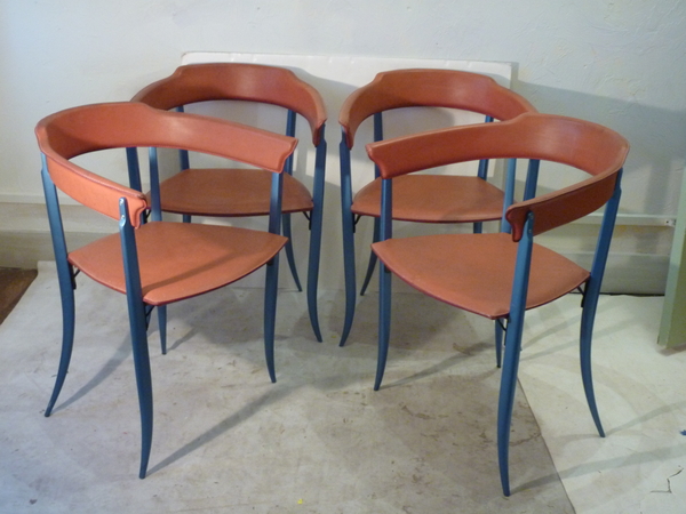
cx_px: 343
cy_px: 257
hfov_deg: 42.1
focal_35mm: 45
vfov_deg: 32.2
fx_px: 892
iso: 400
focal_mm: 7.3
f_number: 3.7
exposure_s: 1/10
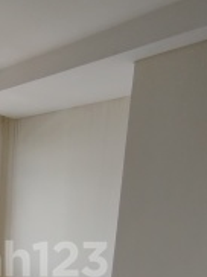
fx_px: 304
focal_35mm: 38
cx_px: -31
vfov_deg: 43.9
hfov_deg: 32.2
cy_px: 259
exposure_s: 1/100
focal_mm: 1.65
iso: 100
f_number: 2.2
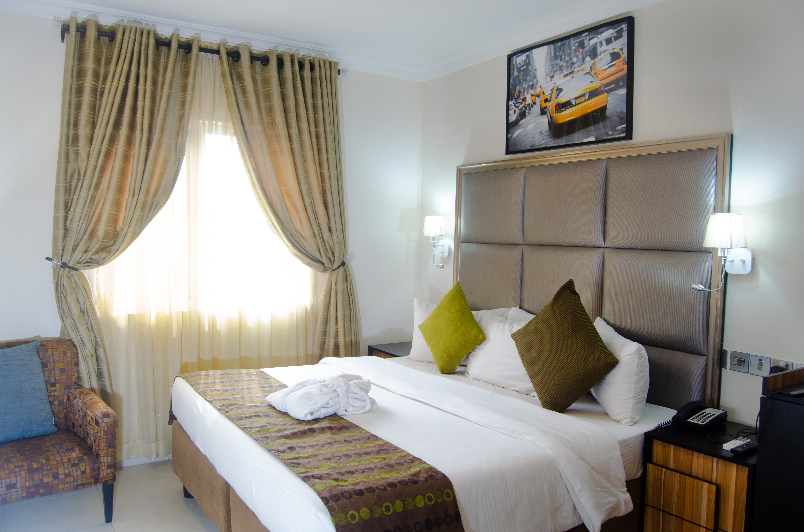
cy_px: 266
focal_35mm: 27
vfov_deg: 47.7
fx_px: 602
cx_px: 402
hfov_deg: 67.5
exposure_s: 1/20
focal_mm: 18
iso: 400
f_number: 5.6
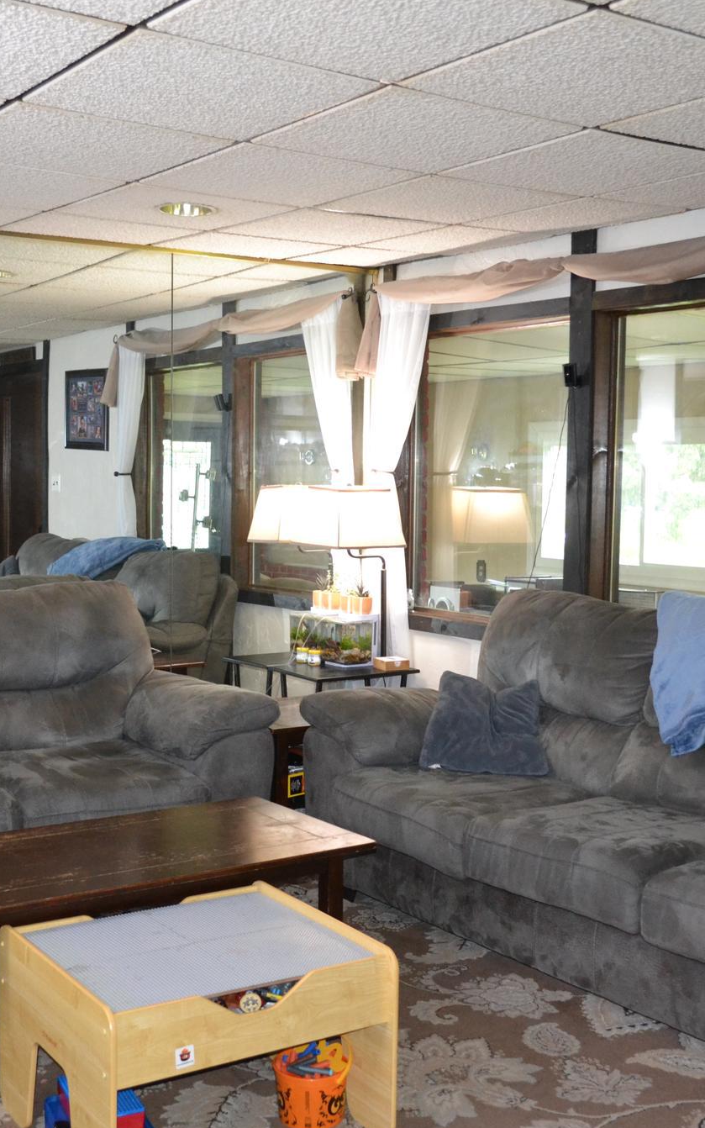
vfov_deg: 47.2
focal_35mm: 42
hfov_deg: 30.5
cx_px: 302
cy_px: 569
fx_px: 1291
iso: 1600
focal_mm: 18
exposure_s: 1/60
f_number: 3.5
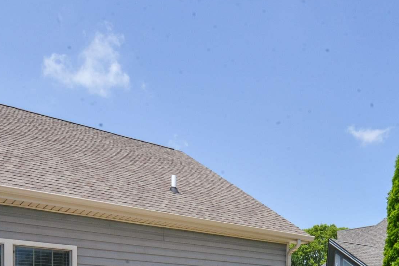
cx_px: 262
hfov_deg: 48.8
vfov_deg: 29.2
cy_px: 326
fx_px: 432
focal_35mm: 39
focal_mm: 14
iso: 400
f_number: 22
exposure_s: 1/250
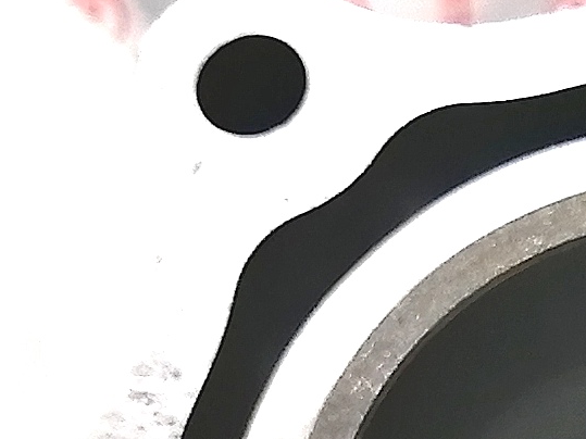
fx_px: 2386
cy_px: 620
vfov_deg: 10.2
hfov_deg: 12.8
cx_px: 1020
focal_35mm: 141
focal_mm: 3.62
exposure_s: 1/33.3
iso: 200
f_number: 1.8
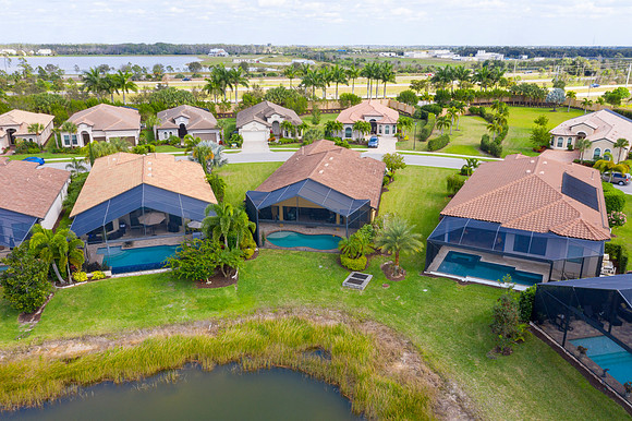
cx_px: 316
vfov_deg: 46.4
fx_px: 491
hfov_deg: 65.5
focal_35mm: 28
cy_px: 210
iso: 100
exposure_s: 1/80
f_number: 10
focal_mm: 10.26
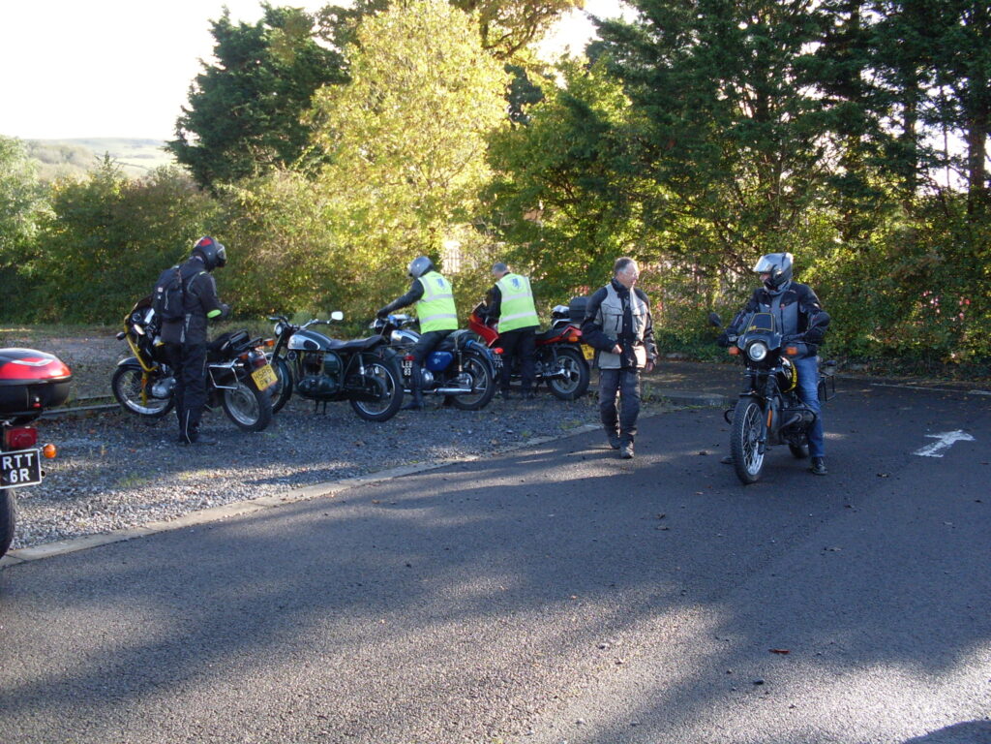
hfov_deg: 49.0
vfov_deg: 37.7
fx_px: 1088
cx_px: 496
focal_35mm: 38
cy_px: 372
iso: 80
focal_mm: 6.3
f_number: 2.8
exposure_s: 1/250
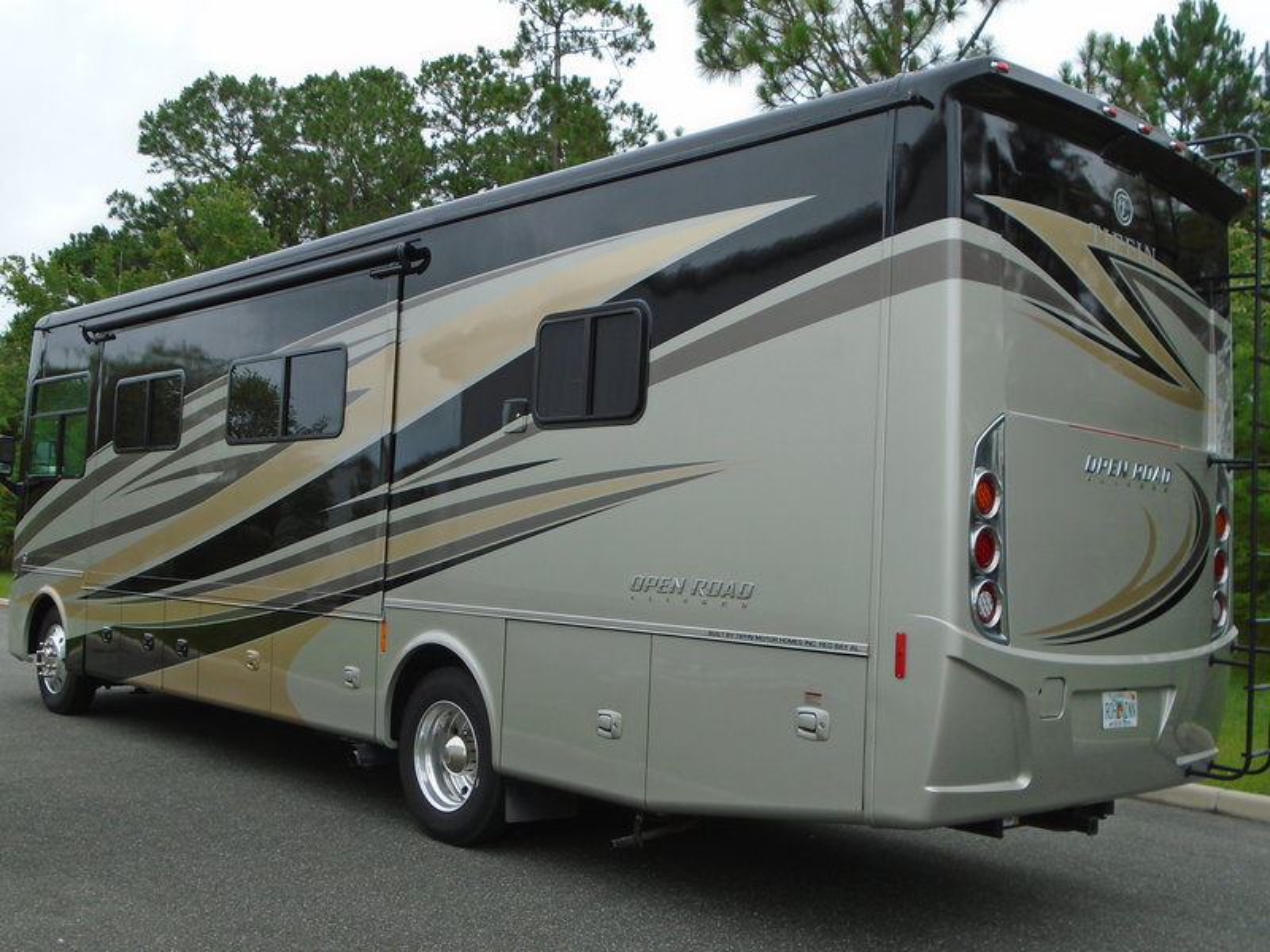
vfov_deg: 39.7
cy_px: 476
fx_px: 1321
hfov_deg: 51.4
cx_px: 635
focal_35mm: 36
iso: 100
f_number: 3.8
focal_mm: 6.4
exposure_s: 1/500
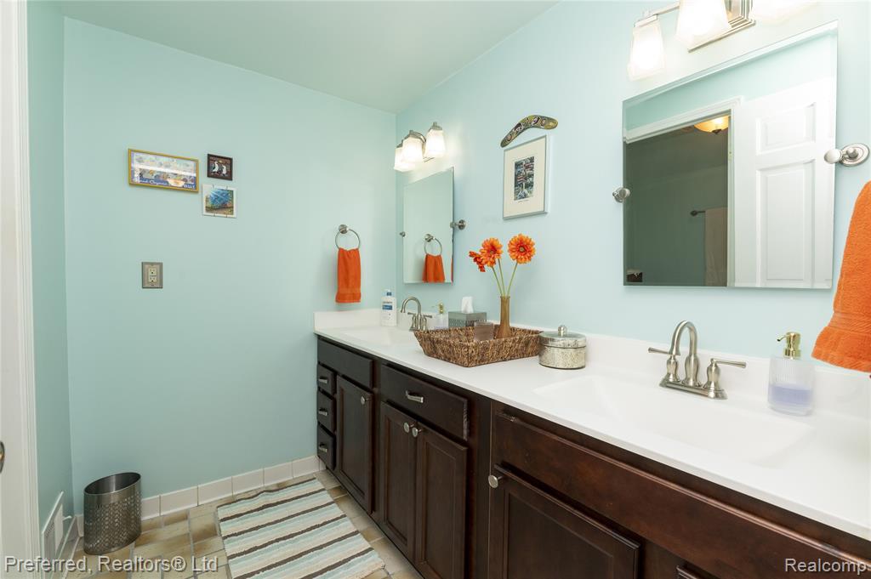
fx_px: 363
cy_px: 290
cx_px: 436
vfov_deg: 77.2
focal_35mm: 15
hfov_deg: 100.4
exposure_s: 1/125
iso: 800
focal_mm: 15
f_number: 8
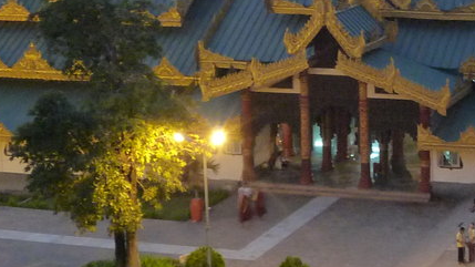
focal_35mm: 120
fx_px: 1511
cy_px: -37
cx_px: 428
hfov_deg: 17.6
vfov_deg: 10.0
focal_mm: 7.3
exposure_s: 1/6
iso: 400
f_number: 4.1
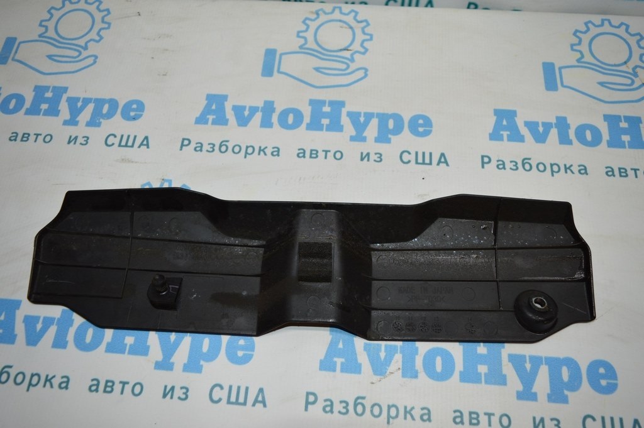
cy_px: 214
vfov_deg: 47.9
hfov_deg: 67.4
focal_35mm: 27
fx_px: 483
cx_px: 322
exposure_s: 1/100
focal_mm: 18
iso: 400
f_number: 4
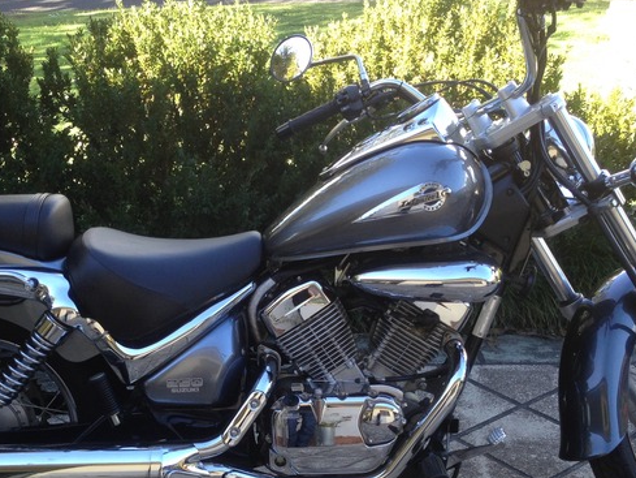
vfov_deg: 26.9
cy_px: 323
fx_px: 992
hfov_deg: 35.4
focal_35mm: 54
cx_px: 259
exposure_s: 1/133
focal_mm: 4.12
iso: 50
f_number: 2.4
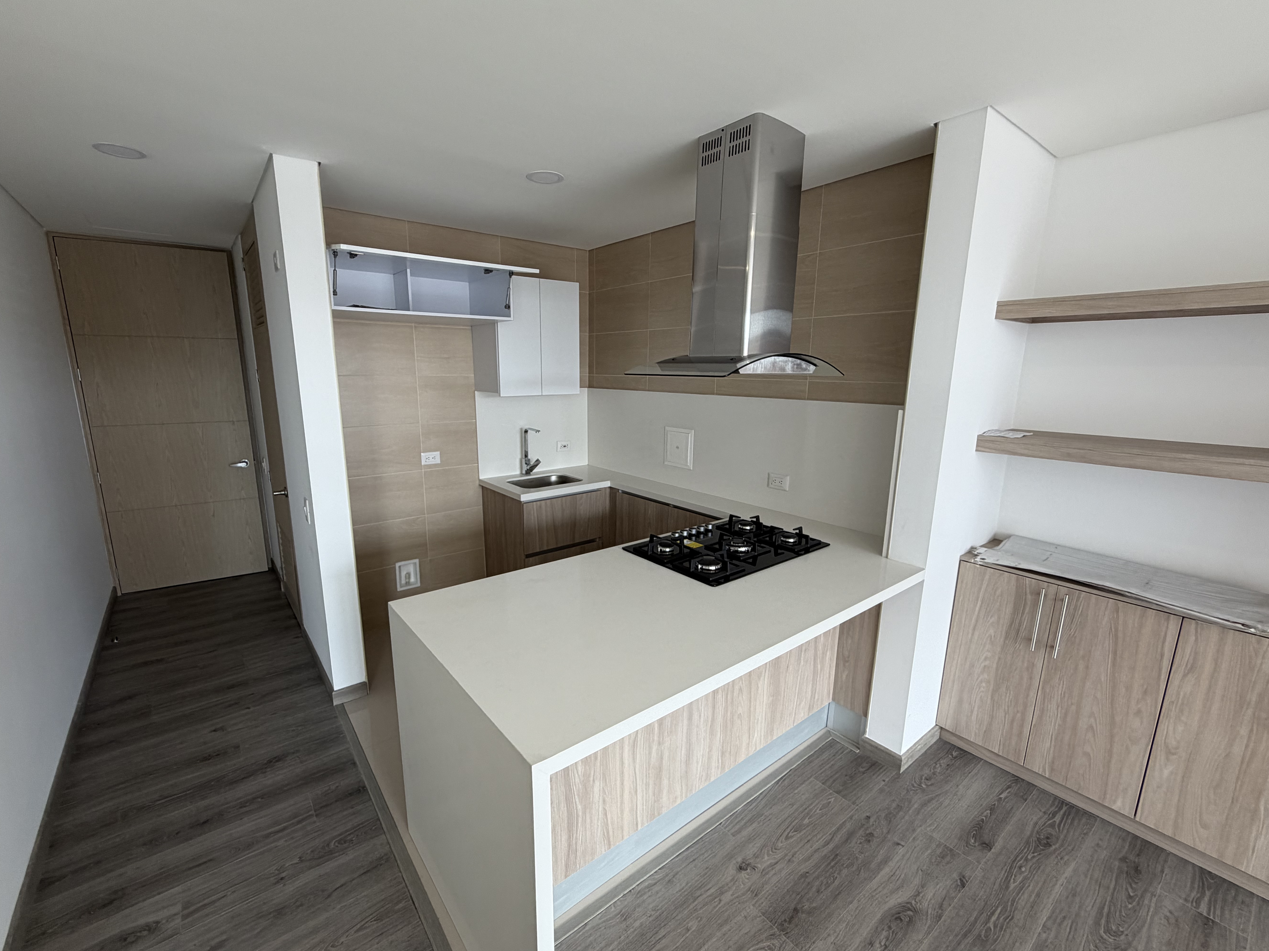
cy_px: 484
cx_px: 613
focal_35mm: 15
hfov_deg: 98.1
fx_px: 550
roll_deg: -0.3
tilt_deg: -11.7
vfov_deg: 81.7
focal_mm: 2.22
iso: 100
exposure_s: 1/120
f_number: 2.2
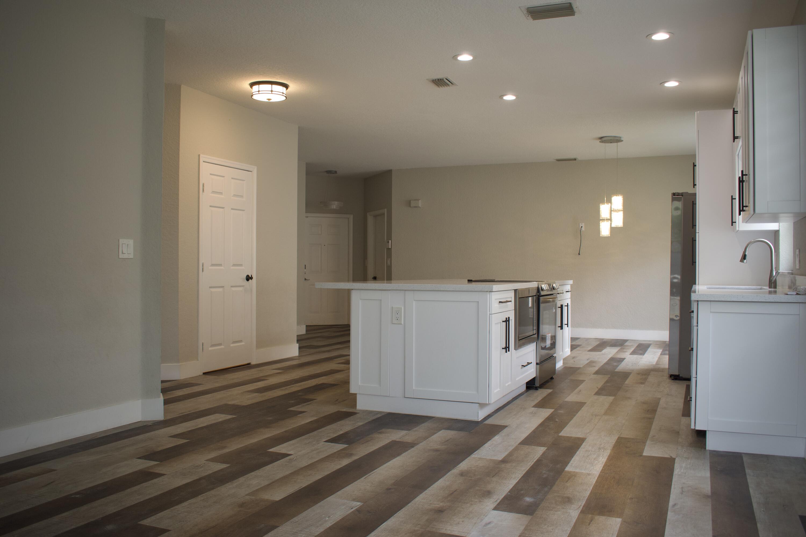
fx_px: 705
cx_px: 403
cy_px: 268
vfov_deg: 41.7
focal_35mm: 32
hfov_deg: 59.5
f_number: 3.8
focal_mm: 21
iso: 200
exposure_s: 1/30
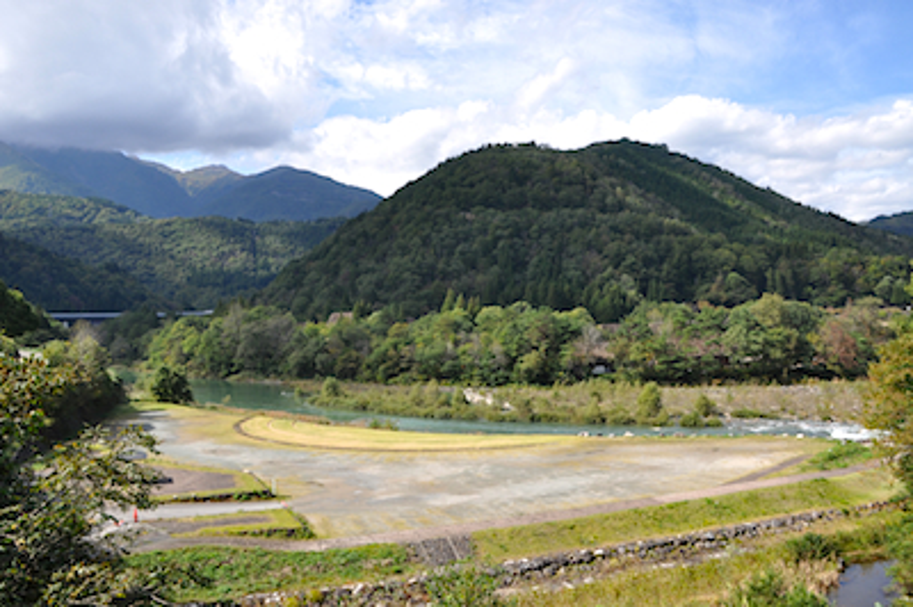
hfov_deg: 62.0
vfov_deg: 43.5
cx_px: 456
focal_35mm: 30
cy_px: 304
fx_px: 760
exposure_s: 1/320
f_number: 9
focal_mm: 20
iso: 200
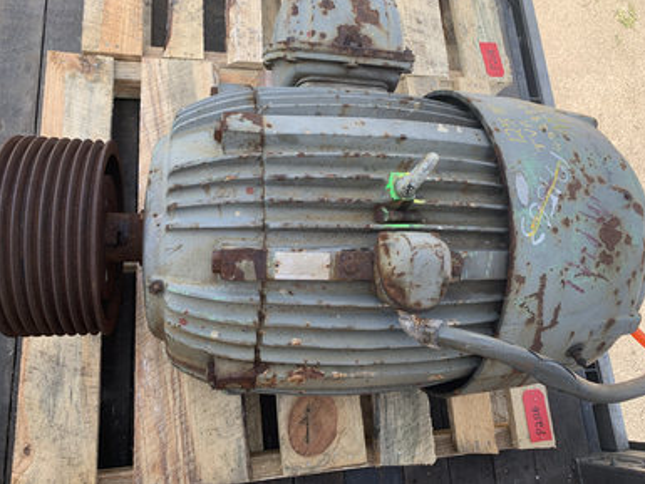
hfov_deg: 65.3
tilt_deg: -68.9
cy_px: 234
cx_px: 320
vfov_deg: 51.4
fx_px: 503
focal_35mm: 27
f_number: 1.8
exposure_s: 1/200
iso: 25
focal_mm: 4.25
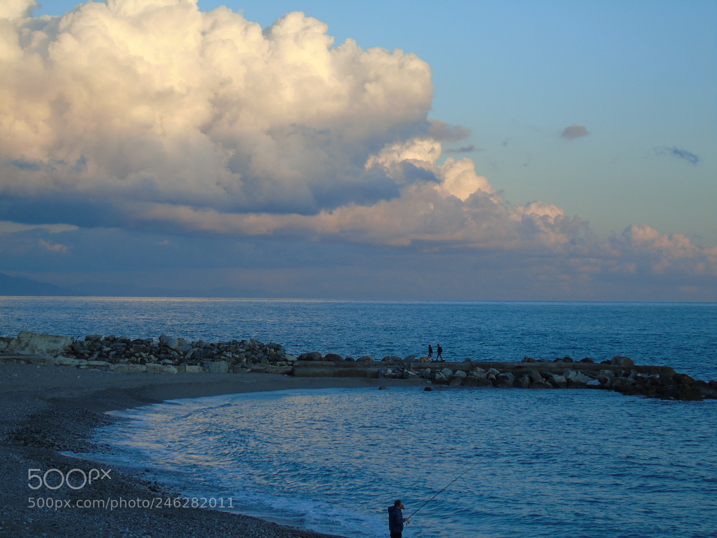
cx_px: 358
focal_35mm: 94
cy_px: 269
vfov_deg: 15.7
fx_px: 1947
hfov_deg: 20.9
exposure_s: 1/160
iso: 80
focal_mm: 17
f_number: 4.3
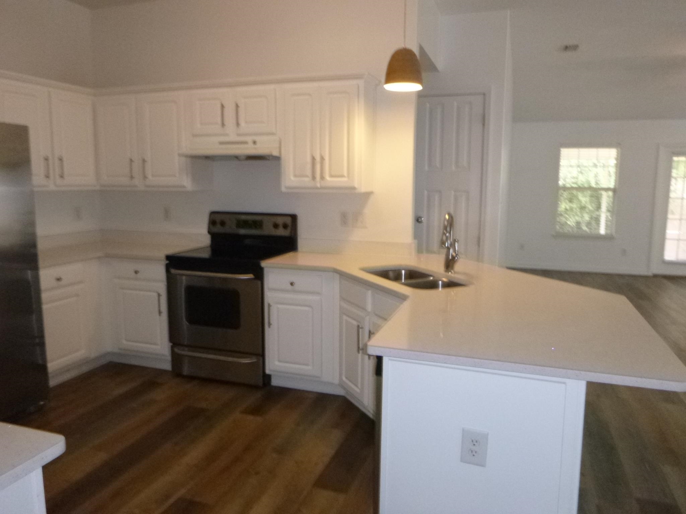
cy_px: 257
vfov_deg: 54.9
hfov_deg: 69.4
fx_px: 495
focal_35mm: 25
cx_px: 343
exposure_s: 1/60
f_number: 3.9
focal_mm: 4.5
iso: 500
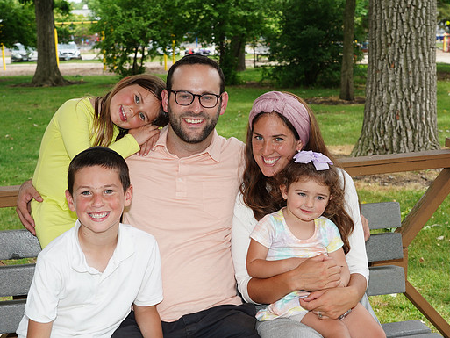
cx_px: 211
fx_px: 650
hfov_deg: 38.2
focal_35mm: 50
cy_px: 169
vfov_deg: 29.1
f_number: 7.1
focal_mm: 46
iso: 250
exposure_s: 1/200
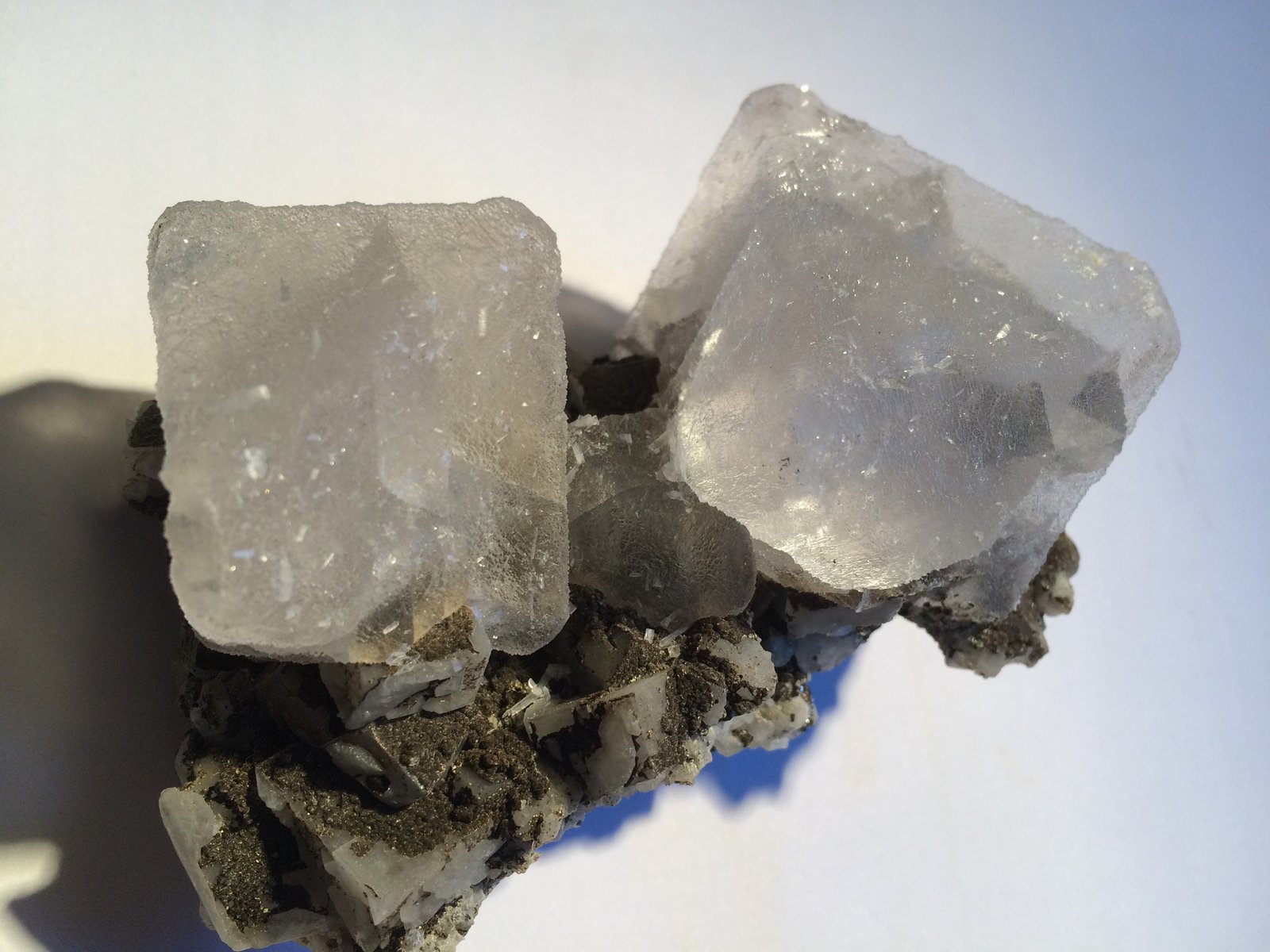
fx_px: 1064
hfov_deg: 61.7
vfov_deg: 48.2
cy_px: 476
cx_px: 635
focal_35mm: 29
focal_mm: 4.15
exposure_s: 1/120
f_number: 2.2
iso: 64
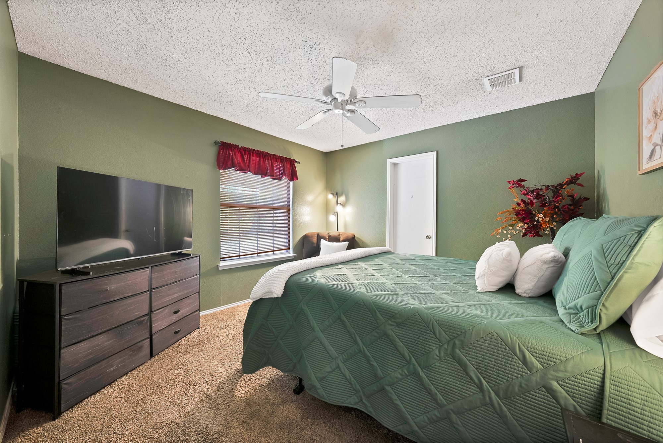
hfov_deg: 112.6
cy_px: 222
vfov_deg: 90.1
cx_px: 332
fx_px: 221
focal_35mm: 12
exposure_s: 1/2.5
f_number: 9
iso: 640
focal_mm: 12
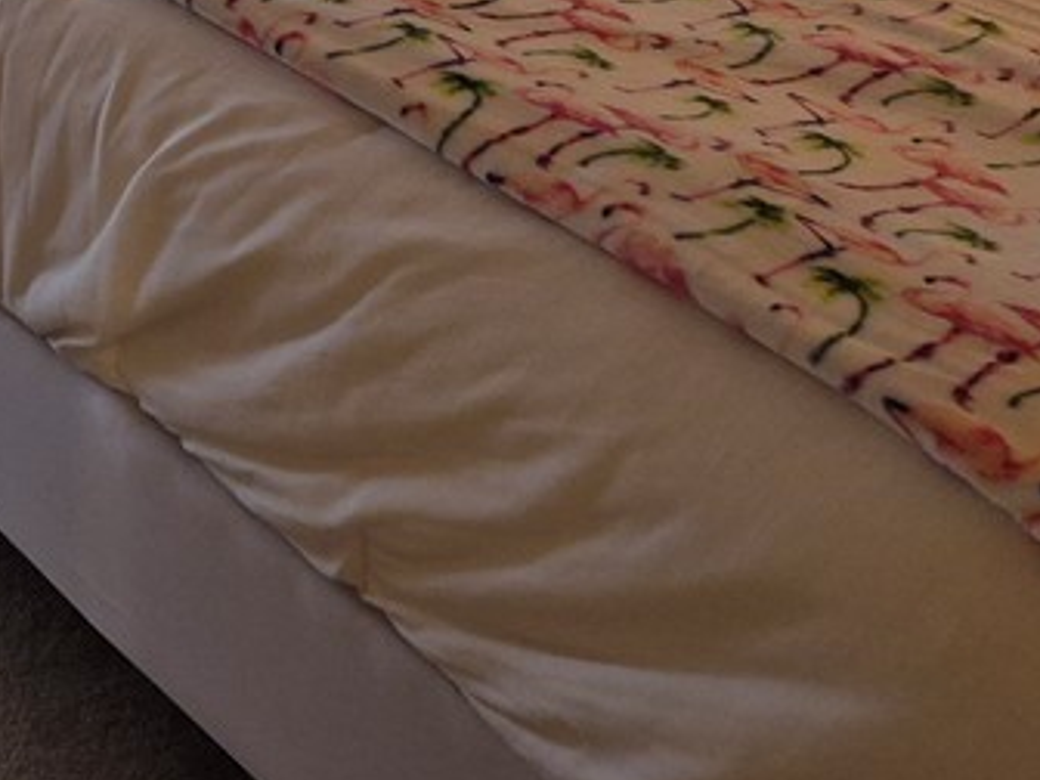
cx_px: -365
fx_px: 2103
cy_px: -344
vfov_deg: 18.8
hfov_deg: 23.9
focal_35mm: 70
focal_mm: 5.4
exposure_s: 1/120
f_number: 1.8
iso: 640
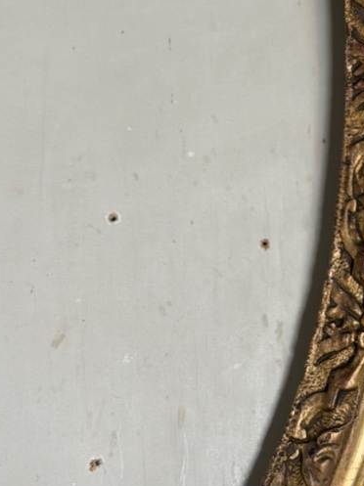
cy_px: 38
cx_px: 416
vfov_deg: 16.7
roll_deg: +2.0
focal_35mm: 116
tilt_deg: +5.0
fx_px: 1628
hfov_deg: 12.5
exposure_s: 1/50
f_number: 1.78
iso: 125
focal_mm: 6.76
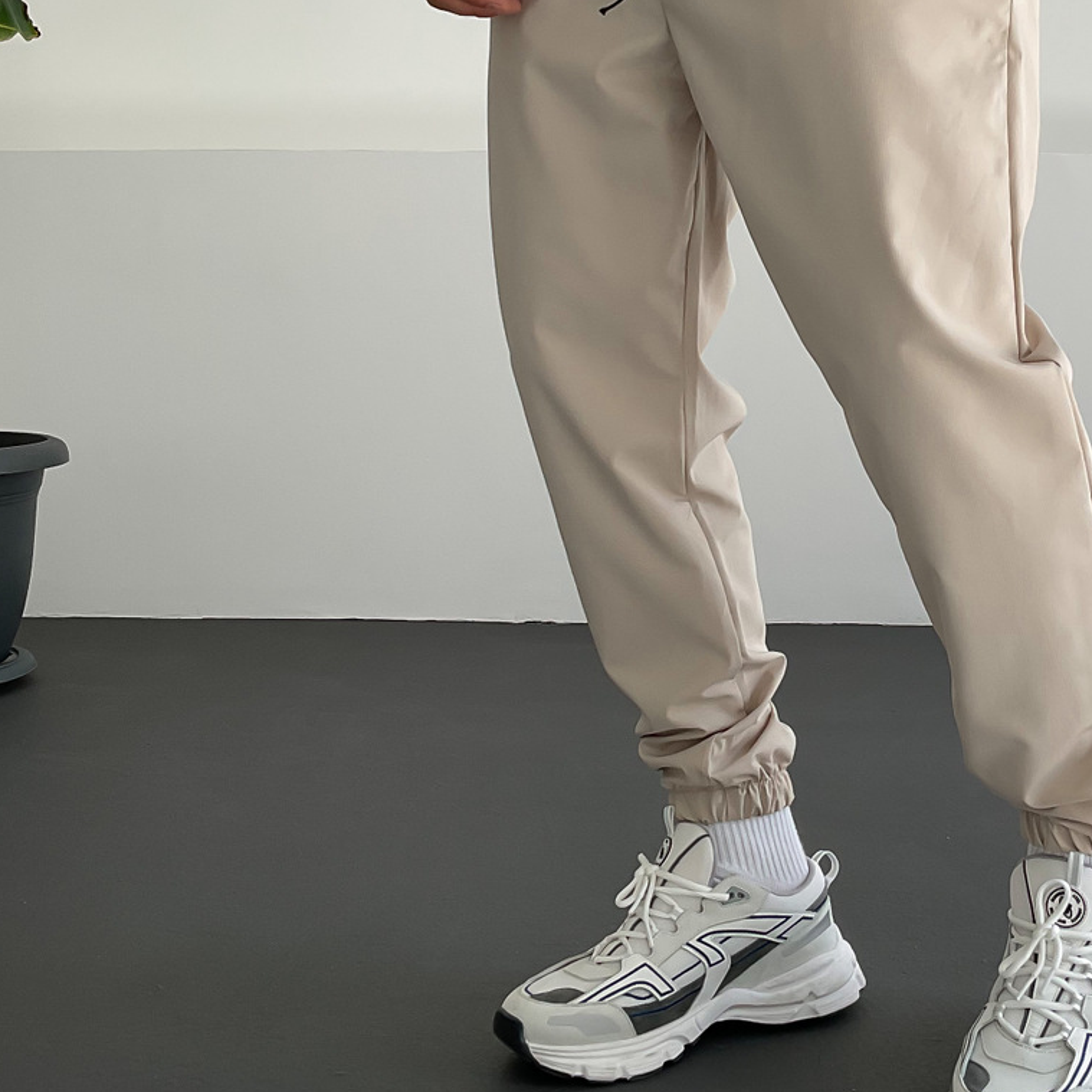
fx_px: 1927
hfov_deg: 31.1
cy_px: 397
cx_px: 820
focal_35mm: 54
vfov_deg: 31.5
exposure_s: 1/270
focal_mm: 3
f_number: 1.8
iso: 16
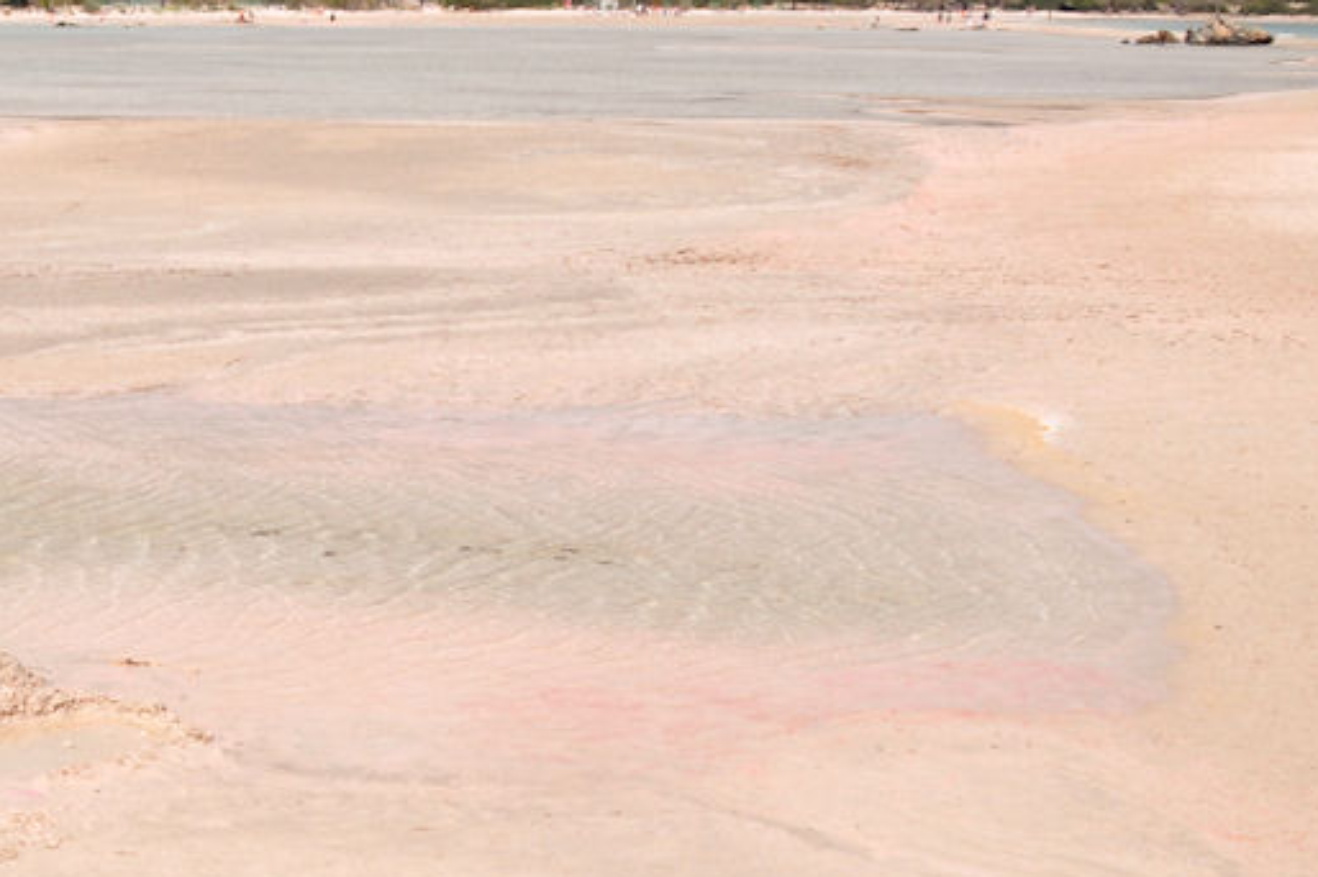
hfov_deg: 30.3
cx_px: 100
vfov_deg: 21.4
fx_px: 2305
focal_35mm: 63
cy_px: 601
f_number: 5
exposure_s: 1/2000
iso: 200
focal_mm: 18
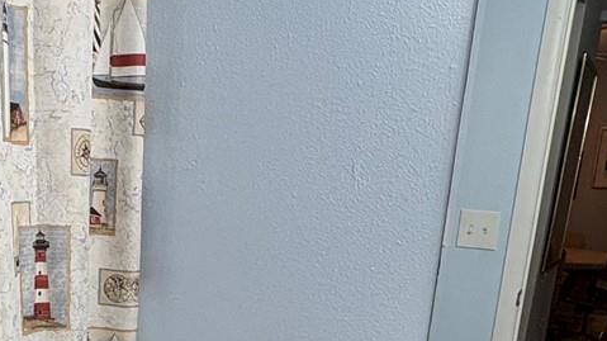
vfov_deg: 21.6
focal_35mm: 51
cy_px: 423
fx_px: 821
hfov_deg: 39.3
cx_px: 136
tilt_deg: -17.0
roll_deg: -1.1
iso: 100
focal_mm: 2.22
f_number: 2.2
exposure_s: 1/120
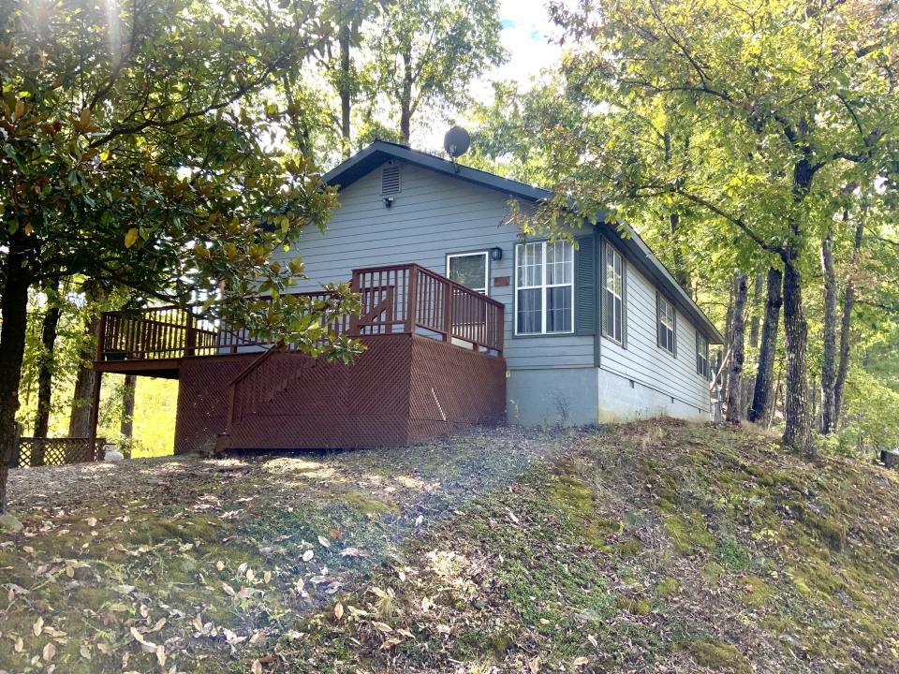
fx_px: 753
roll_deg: -1.2
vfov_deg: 48.2
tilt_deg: +7.3
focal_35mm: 29
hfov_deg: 61.7
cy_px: 337
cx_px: 450
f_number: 1.8
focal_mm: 3
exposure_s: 1/173
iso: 16
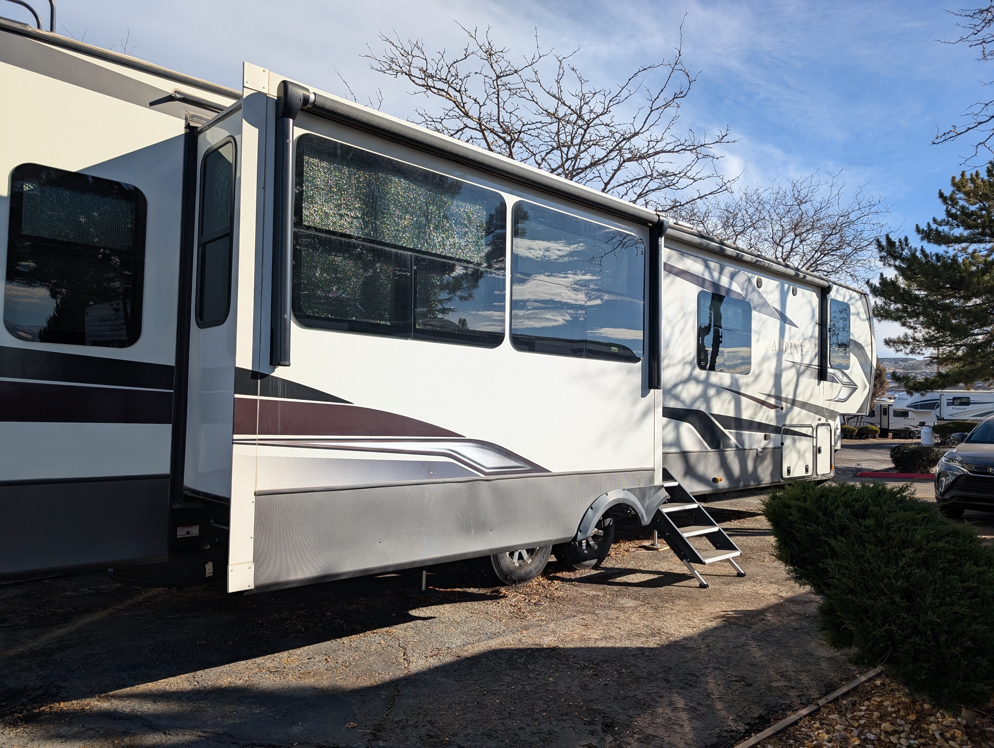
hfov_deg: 71.5
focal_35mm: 24
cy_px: 374
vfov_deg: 56.9
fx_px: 690
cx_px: 497
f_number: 1.68
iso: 22
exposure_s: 1/1103
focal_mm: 6.9
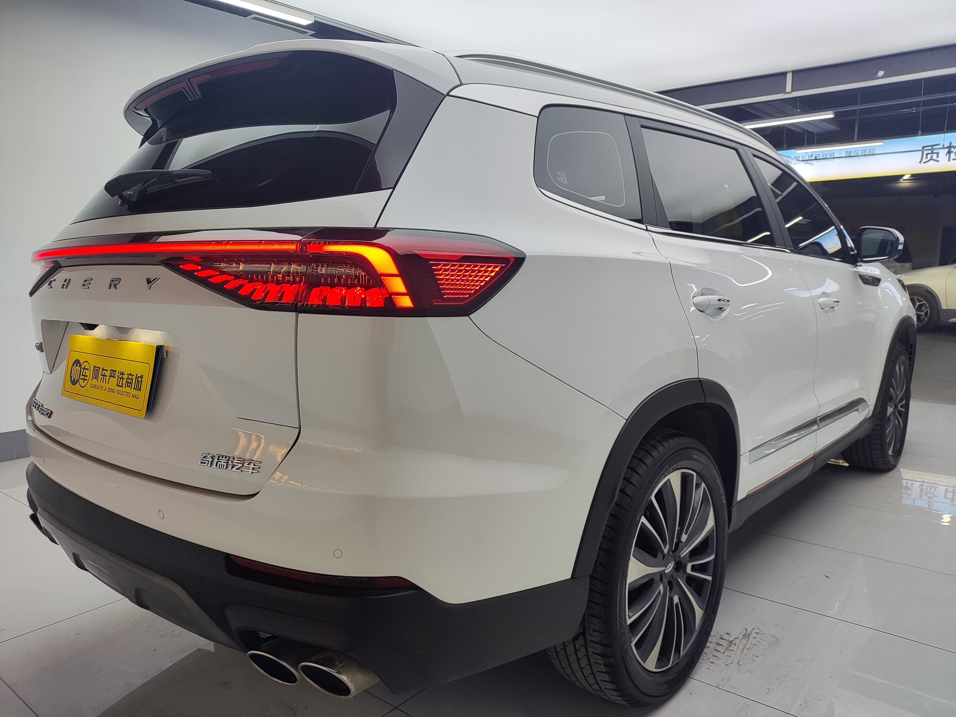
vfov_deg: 54.9
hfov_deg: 69.4
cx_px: 478
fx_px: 690
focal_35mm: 25
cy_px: 358
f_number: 1.79
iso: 51
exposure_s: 1/100
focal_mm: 4.71
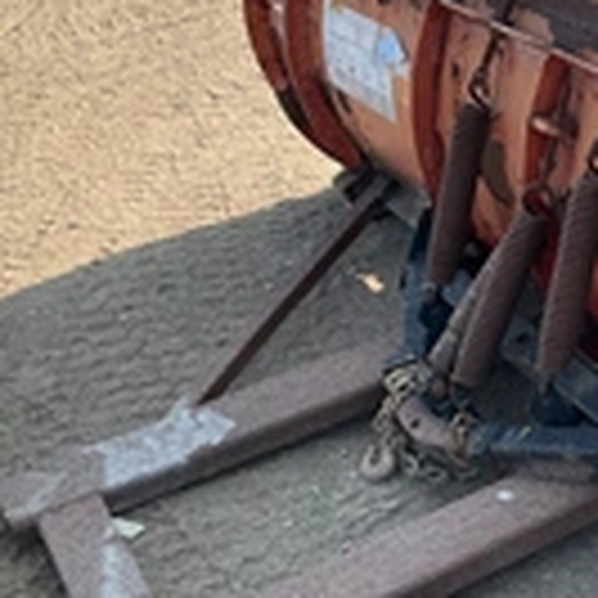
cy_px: 445
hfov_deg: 21.1
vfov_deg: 22.3
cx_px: 701
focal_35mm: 77
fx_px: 1505
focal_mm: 3
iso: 25
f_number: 1.8
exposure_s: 1/425
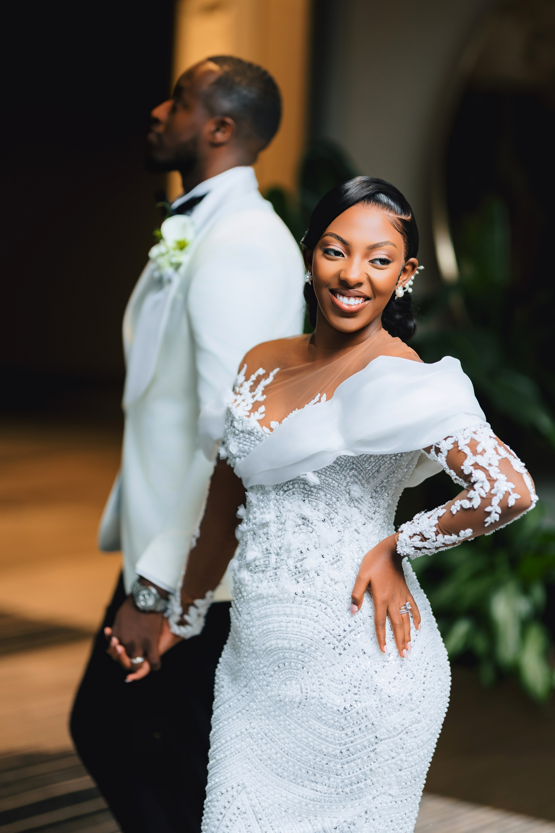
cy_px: 416
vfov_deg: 19.5
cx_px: 278
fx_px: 2428
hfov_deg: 13.0
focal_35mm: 105
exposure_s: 1/80
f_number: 1.4
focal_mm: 105
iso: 100
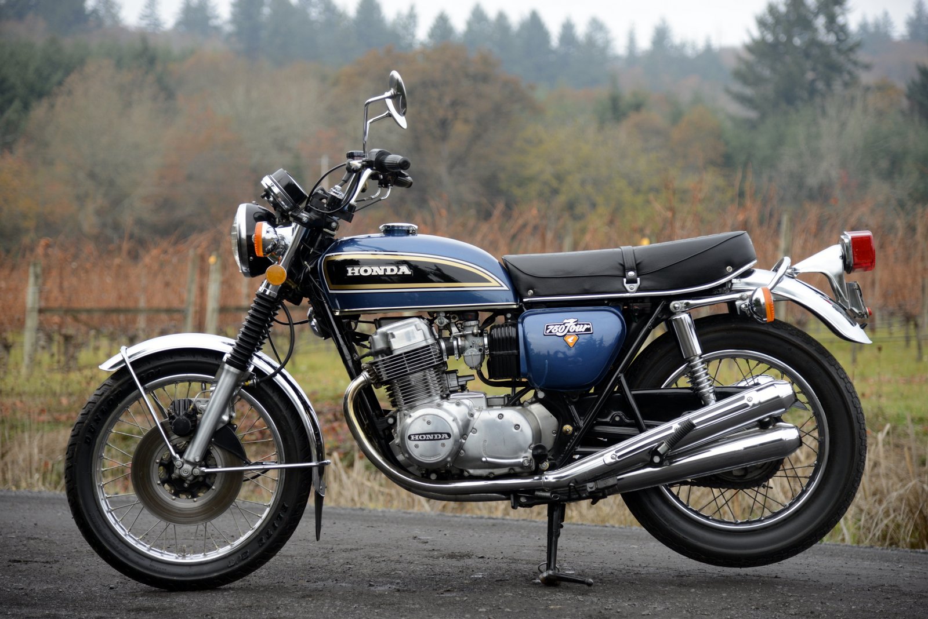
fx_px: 2527
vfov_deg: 14.0
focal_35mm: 98
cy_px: 310
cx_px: 464
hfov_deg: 20.8
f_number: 4.5
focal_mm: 98
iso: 640
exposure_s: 1/800
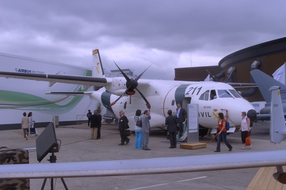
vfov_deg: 35.0
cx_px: 143
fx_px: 302
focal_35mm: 38
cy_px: 99
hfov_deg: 50.7
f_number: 5.5
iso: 80
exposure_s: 1/500
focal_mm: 6
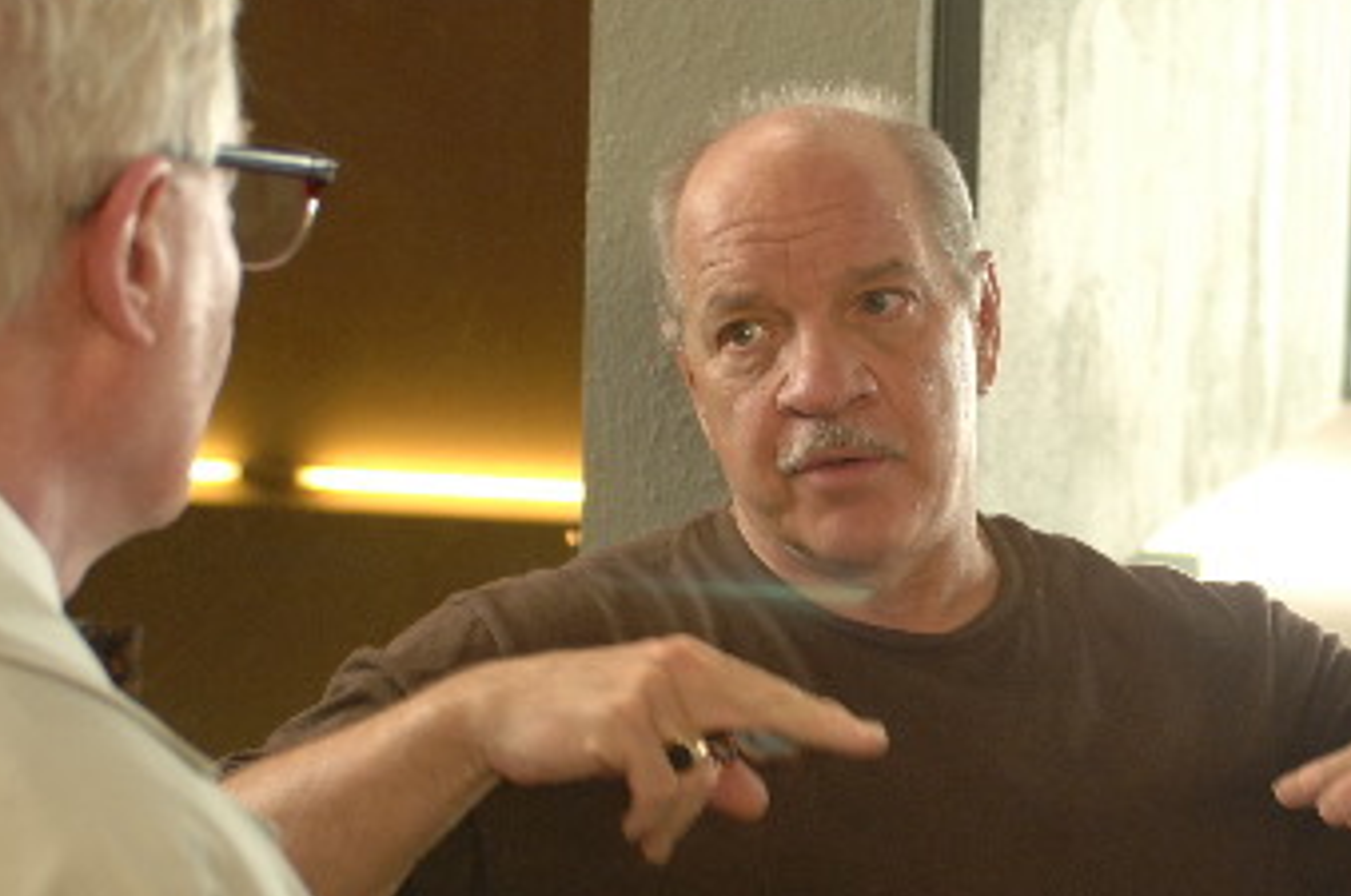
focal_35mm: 99
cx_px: 1004
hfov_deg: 20.5
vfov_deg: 13.8
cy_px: 552
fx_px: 3710
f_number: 3.2
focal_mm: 28
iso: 400
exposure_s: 1/30
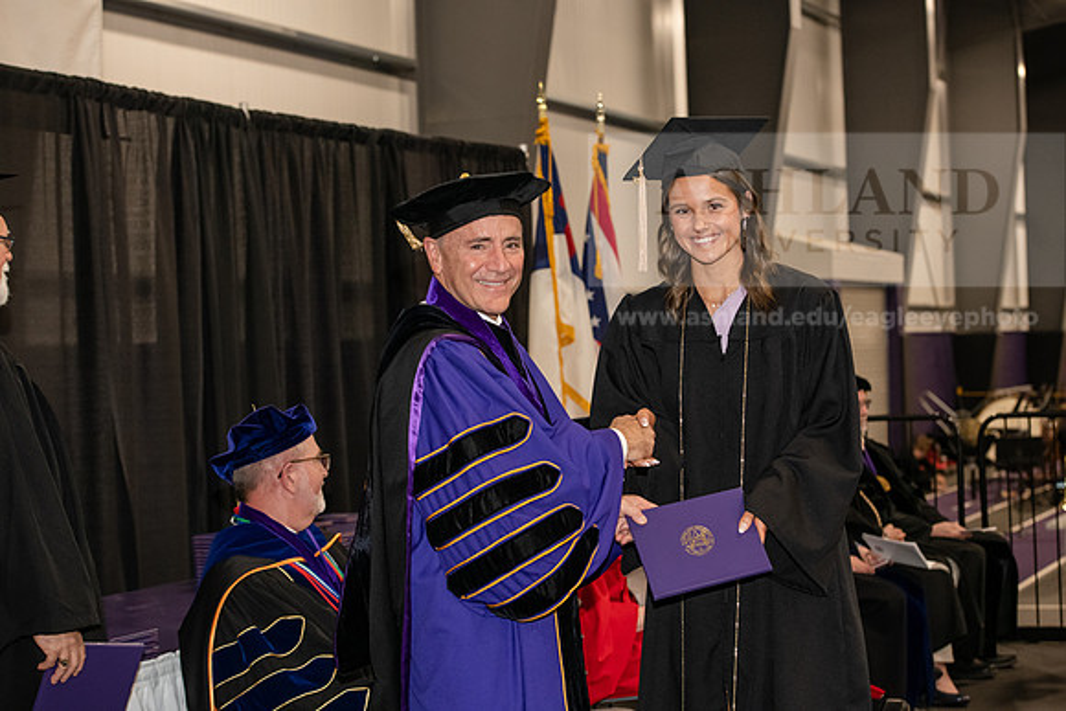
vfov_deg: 19.5
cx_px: 533
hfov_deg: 28.8
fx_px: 2073
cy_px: 356
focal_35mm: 70
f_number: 5
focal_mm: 70
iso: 2500
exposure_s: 1/200
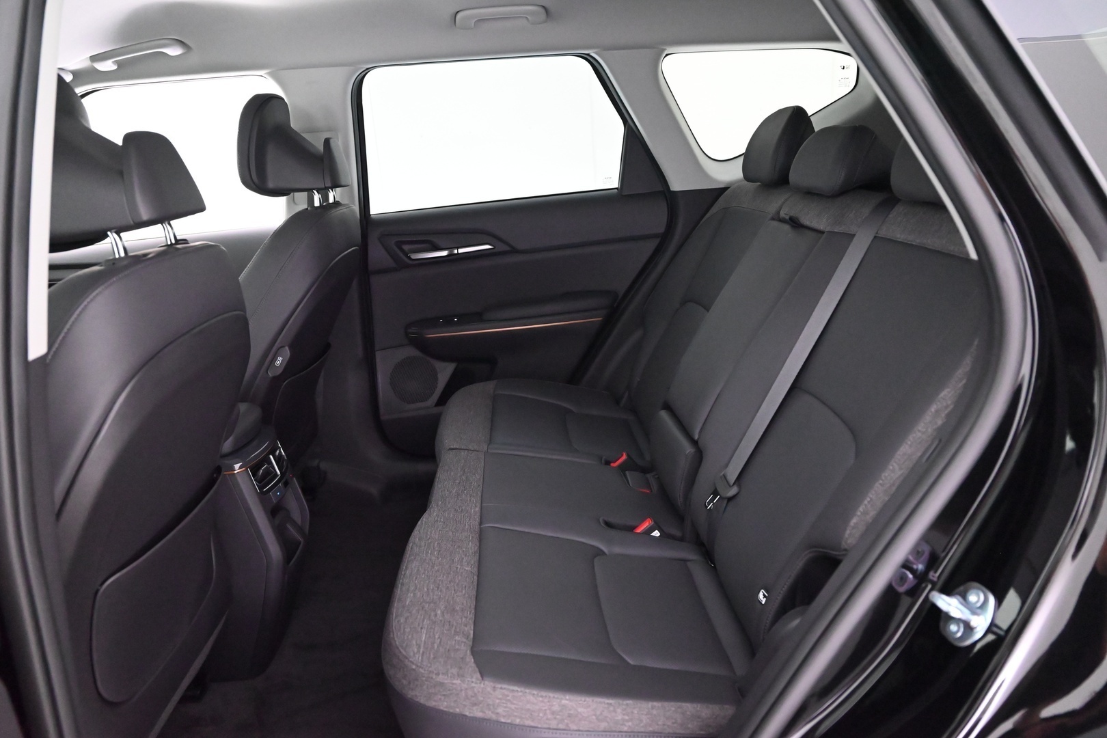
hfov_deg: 73.7
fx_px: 738
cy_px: 369
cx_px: 554
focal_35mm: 24
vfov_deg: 53.1
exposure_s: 1/60
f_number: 4
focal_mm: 24
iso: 11400
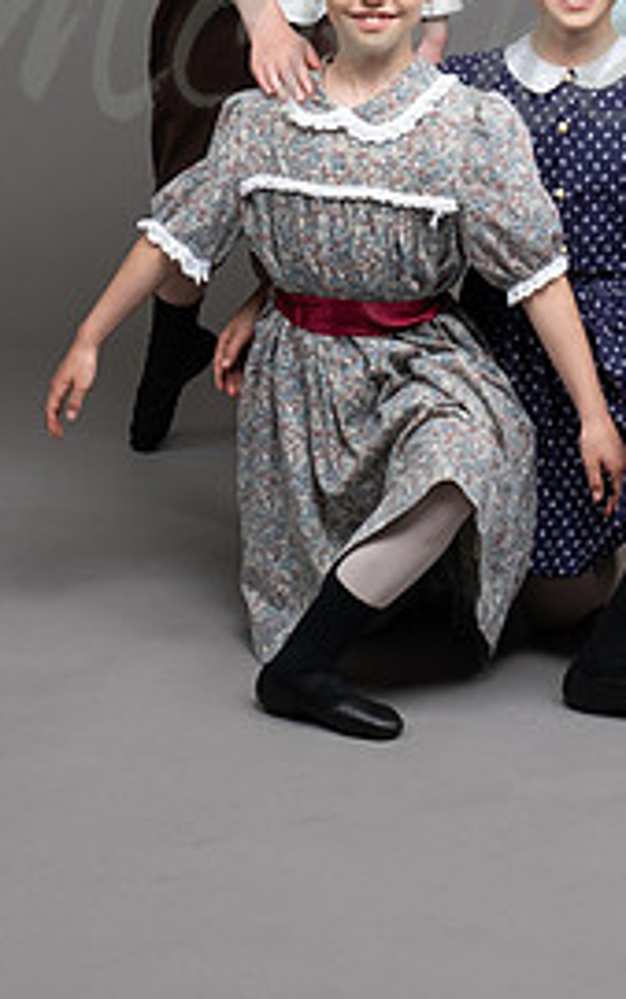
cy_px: 171
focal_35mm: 116
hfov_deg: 11.3
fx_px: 3163
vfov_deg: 17.8
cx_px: 332
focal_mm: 30.2
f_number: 8
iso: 400
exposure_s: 1/125
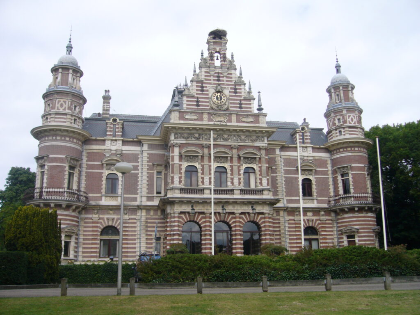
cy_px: 158
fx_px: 425
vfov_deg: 40.7
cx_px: 210
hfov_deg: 52.6
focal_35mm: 35
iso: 80
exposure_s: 1/320
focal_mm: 5.8
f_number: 5.6
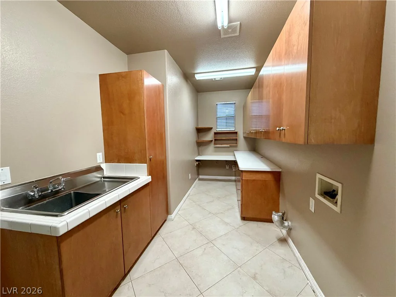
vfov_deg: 85.7
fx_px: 160
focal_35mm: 14
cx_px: 198
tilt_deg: -4.9
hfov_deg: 102.1
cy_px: 148
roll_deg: +1.3
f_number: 2.2
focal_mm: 2.22
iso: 400
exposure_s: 1/60
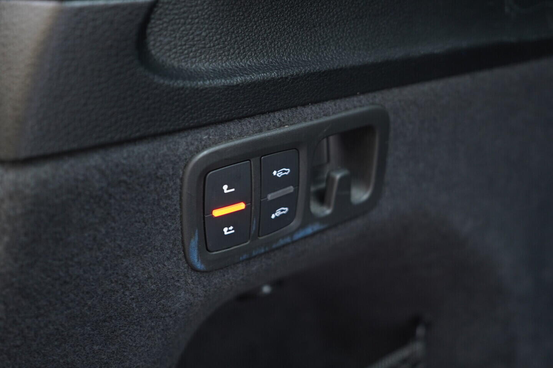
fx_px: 553
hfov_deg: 53.1
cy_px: 184
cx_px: 276
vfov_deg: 36.9
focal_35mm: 36
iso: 500
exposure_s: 1/40
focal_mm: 24
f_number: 2.8
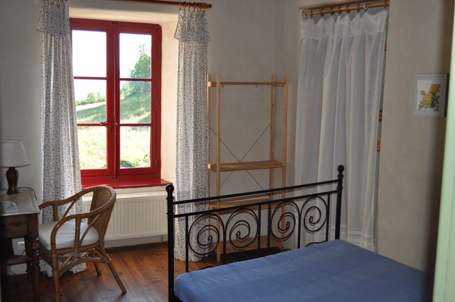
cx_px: 228
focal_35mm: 39
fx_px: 492
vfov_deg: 34.1
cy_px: 151
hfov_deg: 49.6
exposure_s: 1/200
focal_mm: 26
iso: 360
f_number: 4.2
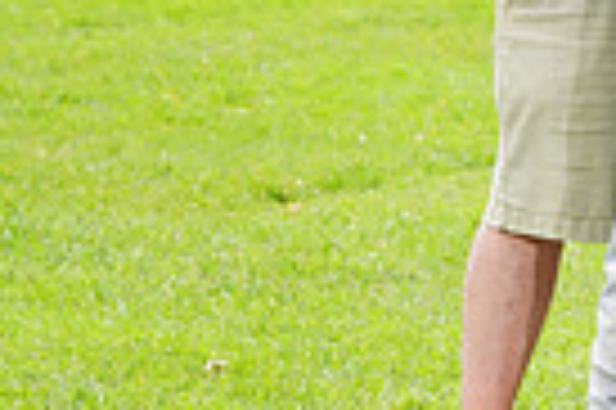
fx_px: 7246
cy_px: -115
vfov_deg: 3.2
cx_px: 1277
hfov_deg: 4.8
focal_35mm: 424
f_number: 5.6
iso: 100
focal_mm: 100
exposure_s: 1/250
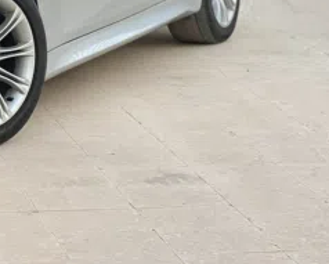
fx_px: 1969
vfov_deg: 7.6
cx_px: -100
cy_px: -55
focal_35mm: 202
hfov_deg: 9.4
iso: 200
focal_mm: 9
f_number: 2.8
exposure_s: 1/121
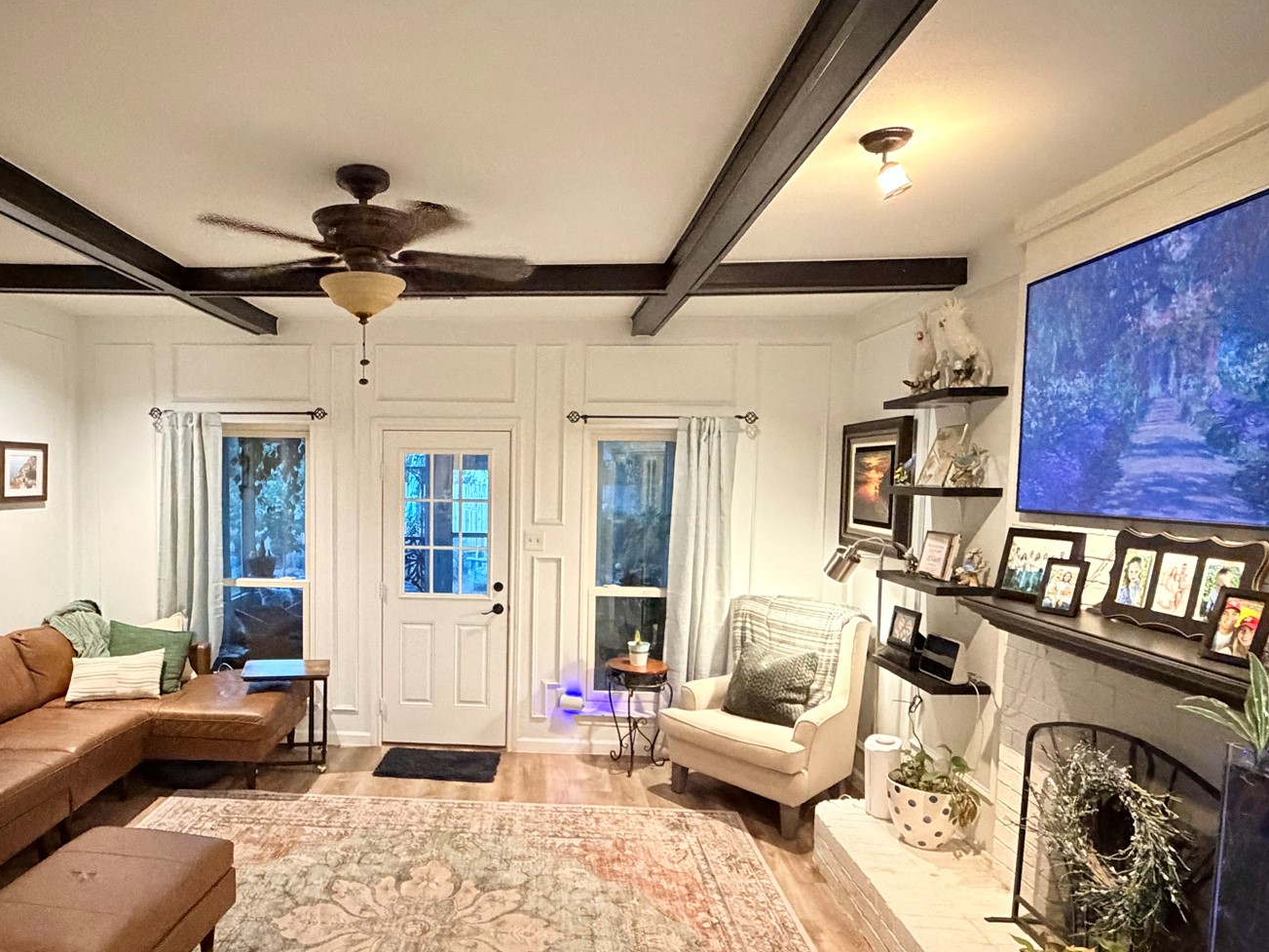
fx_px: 806
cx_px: 484
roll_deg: +0.3
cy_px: 531
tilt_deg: -3.7
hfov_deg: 75.2
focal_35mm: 22
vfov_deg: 60.9
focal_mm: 2.22
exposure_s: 1/40
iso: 1000
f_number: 2.2
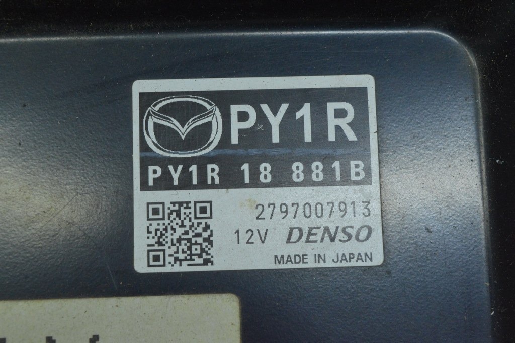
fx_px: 1179
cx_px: 258
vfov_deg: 16.5
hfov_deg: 24.6
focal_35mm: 82
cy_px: 172
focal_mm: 55
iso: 2200
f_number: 16
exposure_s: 1/60
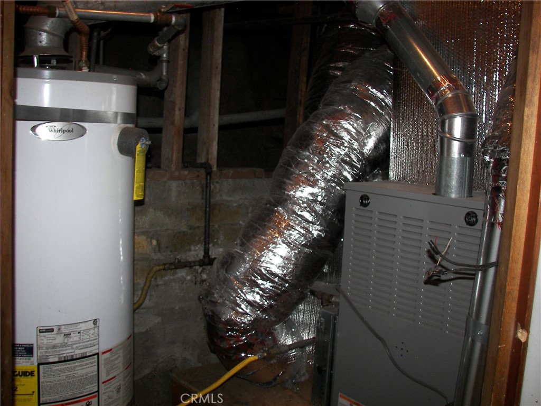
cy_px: 203
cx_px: 270
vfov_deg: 39.7
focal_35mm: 36
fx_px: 563
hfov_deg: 51.4
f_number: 2.8
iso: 100
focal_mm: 6
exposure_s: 1/30
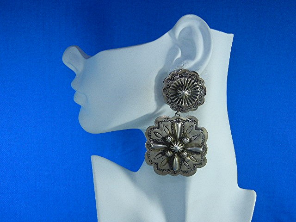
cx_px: 148
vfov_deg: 36.8
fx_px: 333
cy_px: 111
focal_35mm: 39
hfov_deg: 47.9
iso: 177
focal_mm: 7.1
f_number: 3.7
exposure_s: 1/30
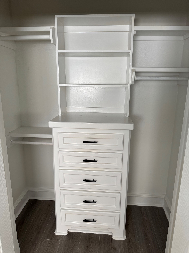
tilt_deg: -13.9
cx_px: 94
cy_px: 126
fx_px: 175
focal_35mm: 24
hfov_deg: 56.8
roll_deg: +0.7
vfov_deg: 71.6
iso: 160
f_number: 1.78
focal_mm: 6.76
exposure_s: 1/121
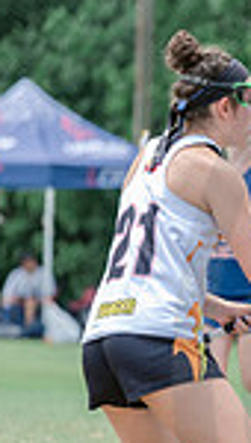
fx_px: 9519
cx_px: 697
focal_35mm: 809
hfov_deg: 1.5
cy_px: 371
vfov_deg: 2.7
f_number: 4.5
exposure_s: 1/1250
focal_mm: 200
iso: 400
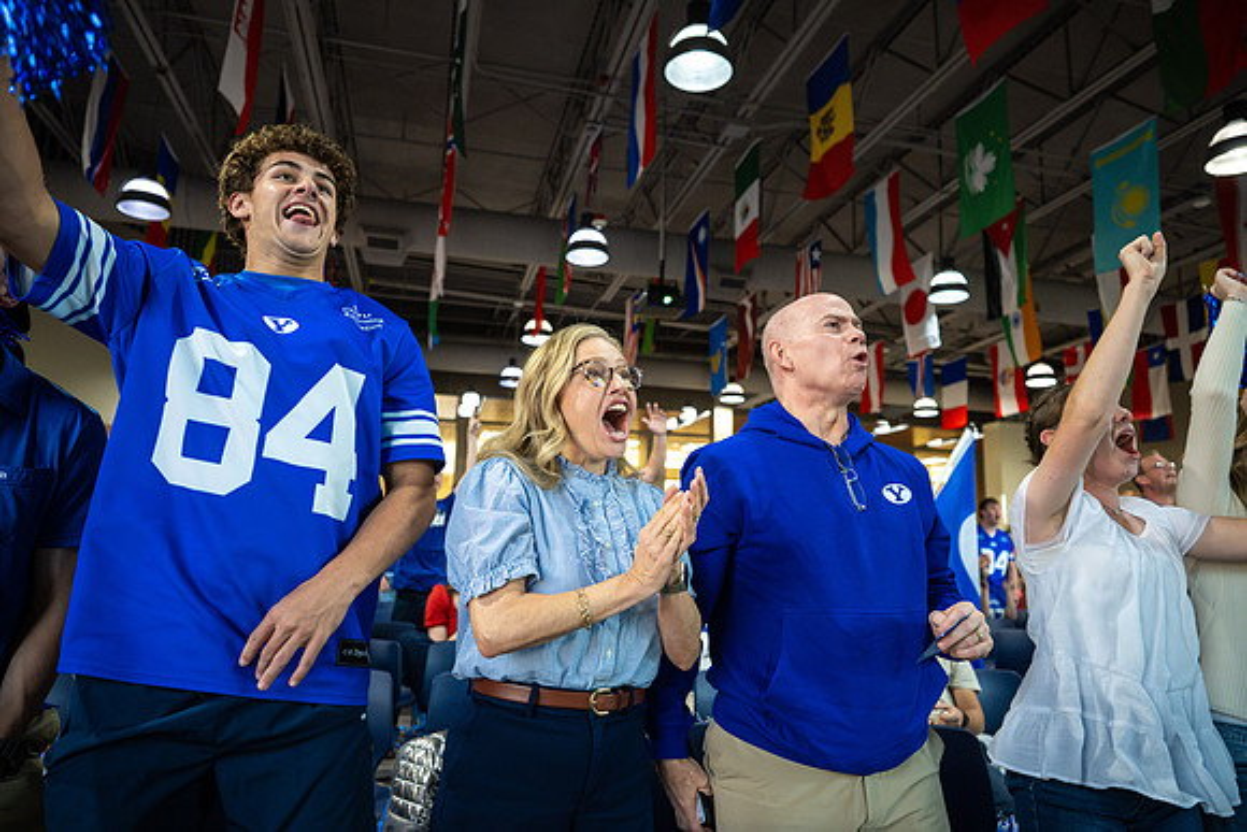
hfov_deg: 73.7
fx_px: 831
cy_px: 416
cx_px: 624
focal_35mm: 24
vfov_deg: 53.2
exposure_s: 1/640
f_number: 2.8
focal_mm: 24
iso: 4000
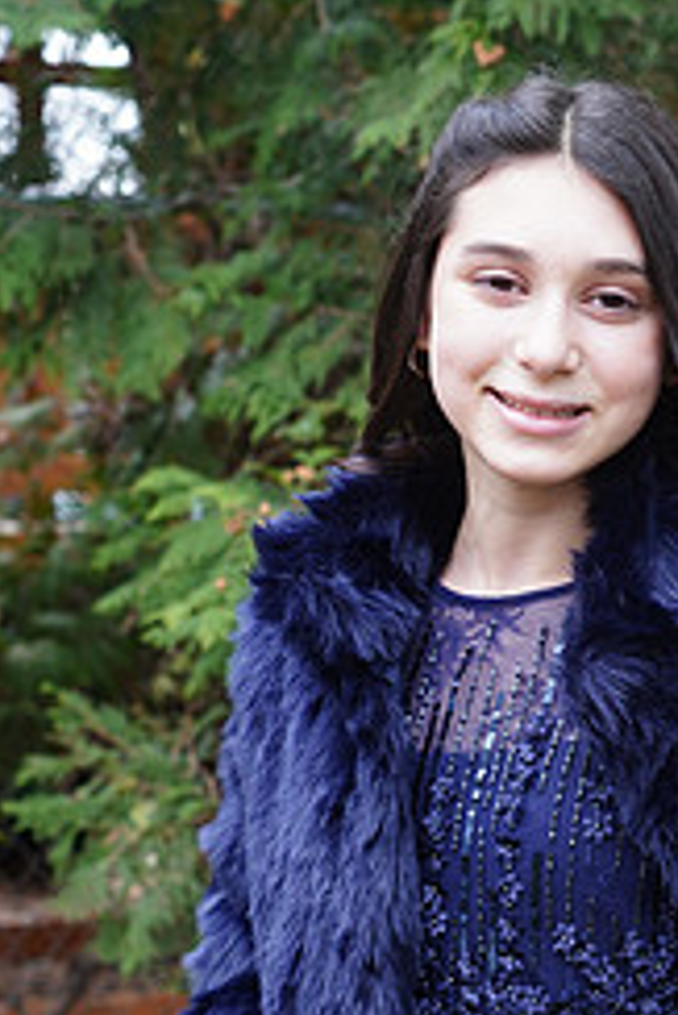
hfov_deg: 14.2
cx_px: 582
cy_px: 691
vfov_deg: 21.1
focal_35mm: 96
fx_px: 2708
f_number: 5.6
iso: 500
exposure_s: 1/100
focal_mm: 52
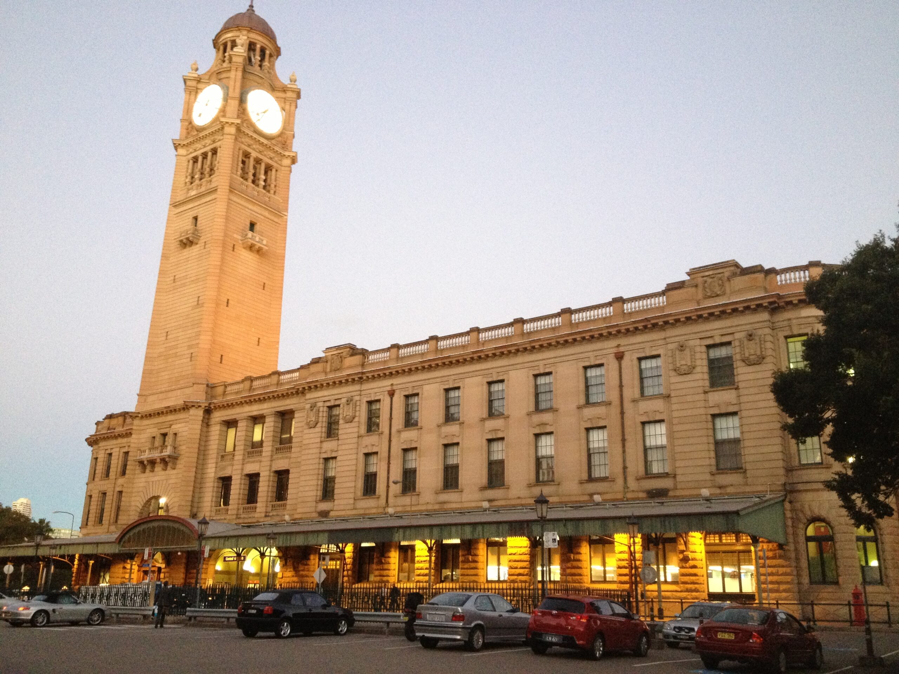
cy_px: 337
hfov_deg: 52.6
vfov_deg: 40.7
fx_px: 909
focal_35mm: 35
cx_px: 450
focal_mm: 4.28
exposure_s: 1/20
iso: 320
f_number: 2.4
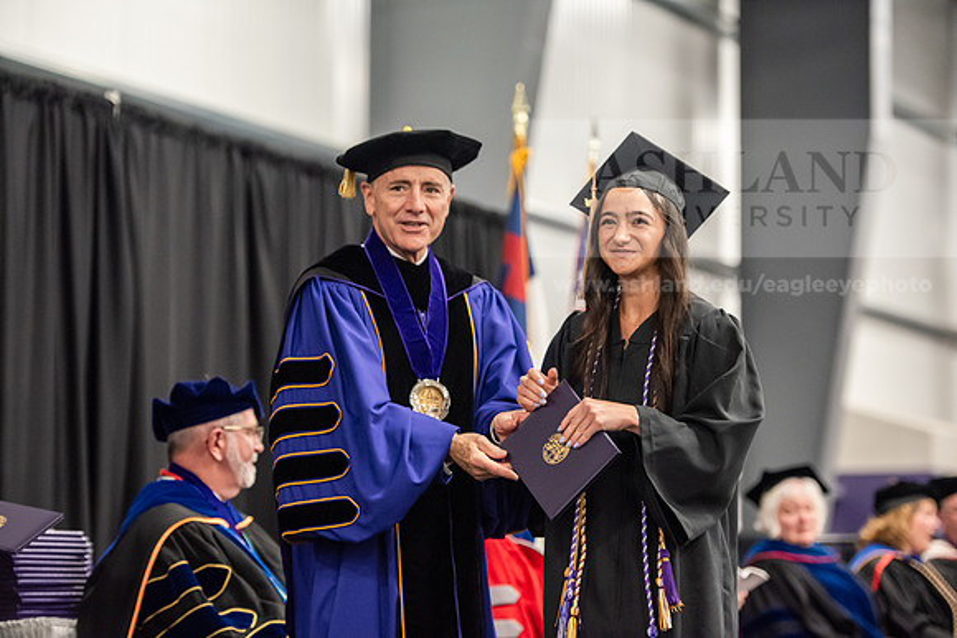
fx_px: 2978
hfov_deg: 18.3
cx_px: 478
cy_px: 319
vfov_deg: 12.2
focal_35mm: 112
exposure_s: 1/200
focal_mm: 112
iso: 3200
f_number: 3.2
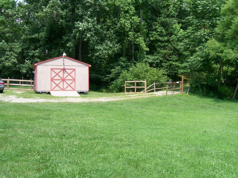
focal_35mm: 36
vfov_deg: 39.7
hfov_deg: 51.4
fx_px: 248
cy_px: 89
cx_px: 119
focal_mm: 6
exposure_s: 1/300
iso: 80
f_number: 4.8
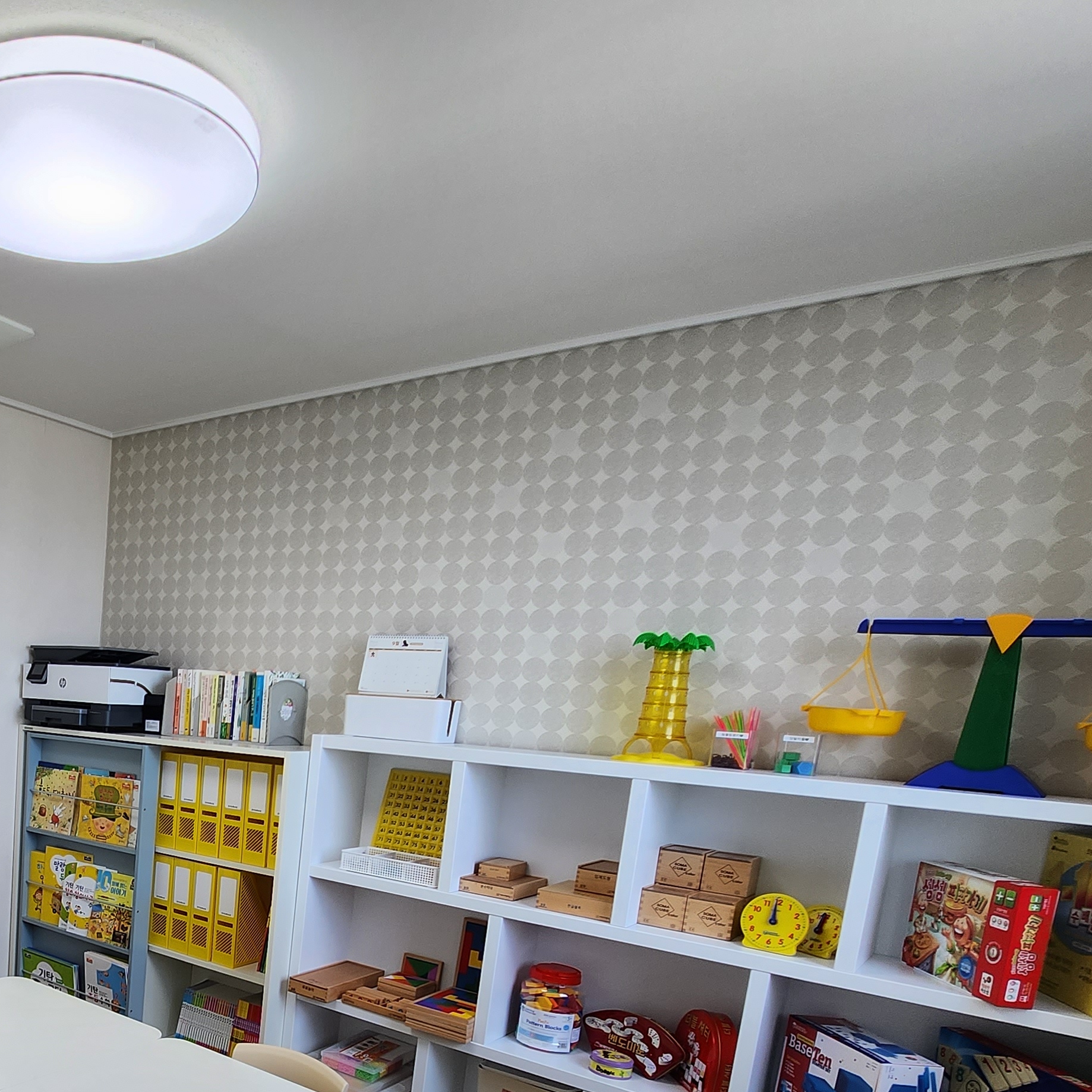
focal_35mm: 25
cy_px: 863
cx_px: 86
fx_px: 892
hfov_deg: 53.9
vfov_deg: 58.4
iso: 50
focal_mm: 1.7
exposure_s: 1/60
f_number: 2.2
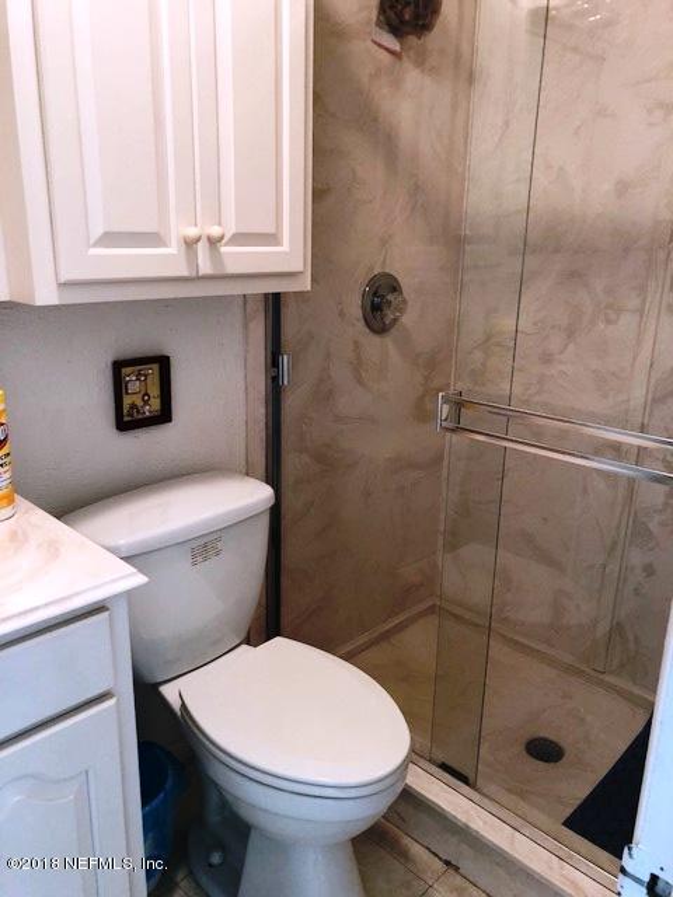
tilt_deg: -16.2
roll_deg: -1.2
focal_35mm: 28
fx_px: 726
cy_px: 448
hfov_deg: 49.7
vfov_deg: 63.4
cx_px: 336
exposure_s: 1/15
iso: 50
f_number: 1.8
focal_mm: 3.99
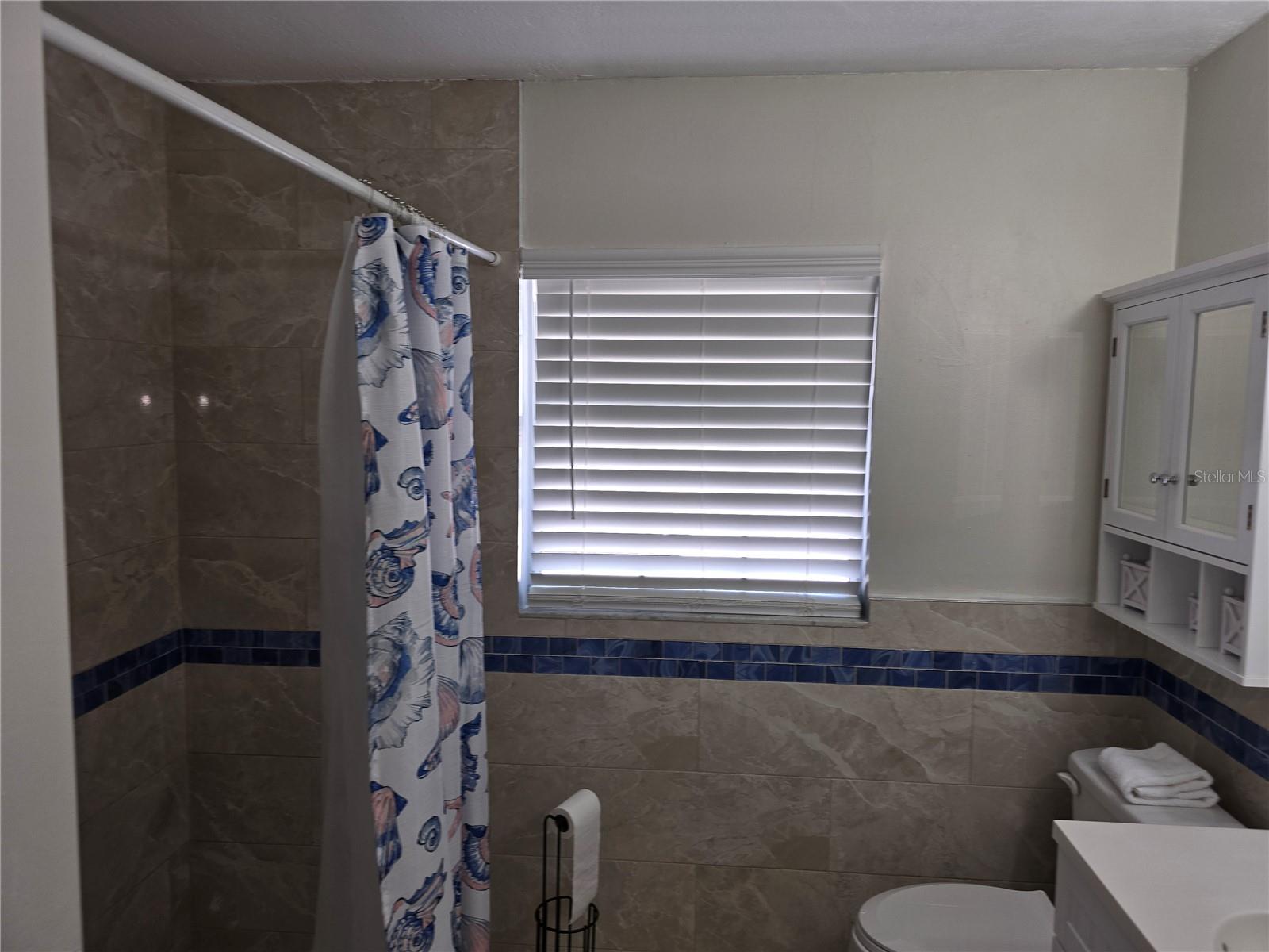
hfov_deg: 73.9
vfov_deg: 58.9
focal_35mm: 23
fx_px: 843
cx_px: 634
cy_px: 476
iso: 25
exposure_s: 1/60
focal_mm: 6.3
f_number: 1.7
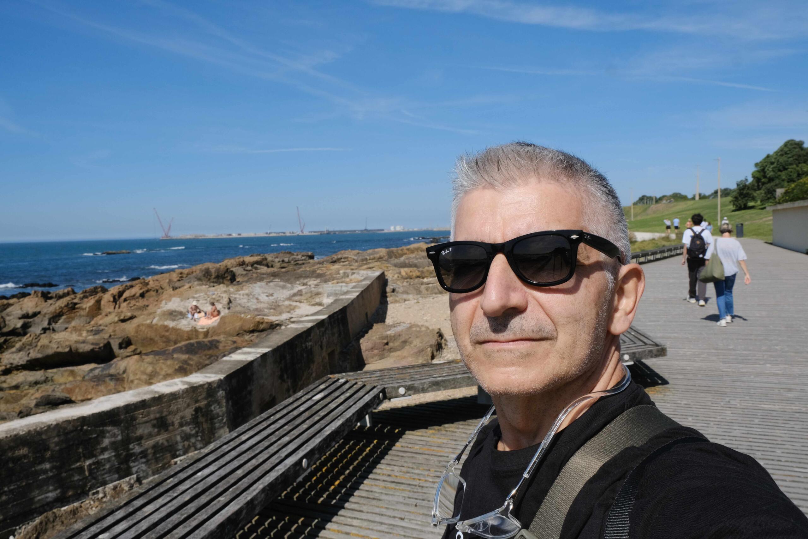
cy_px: 270
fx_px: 606
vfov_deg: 47.9
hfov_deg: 67.4
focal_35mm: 27
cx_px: 404
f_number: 13
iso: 640
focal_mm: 18
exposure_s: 1/640
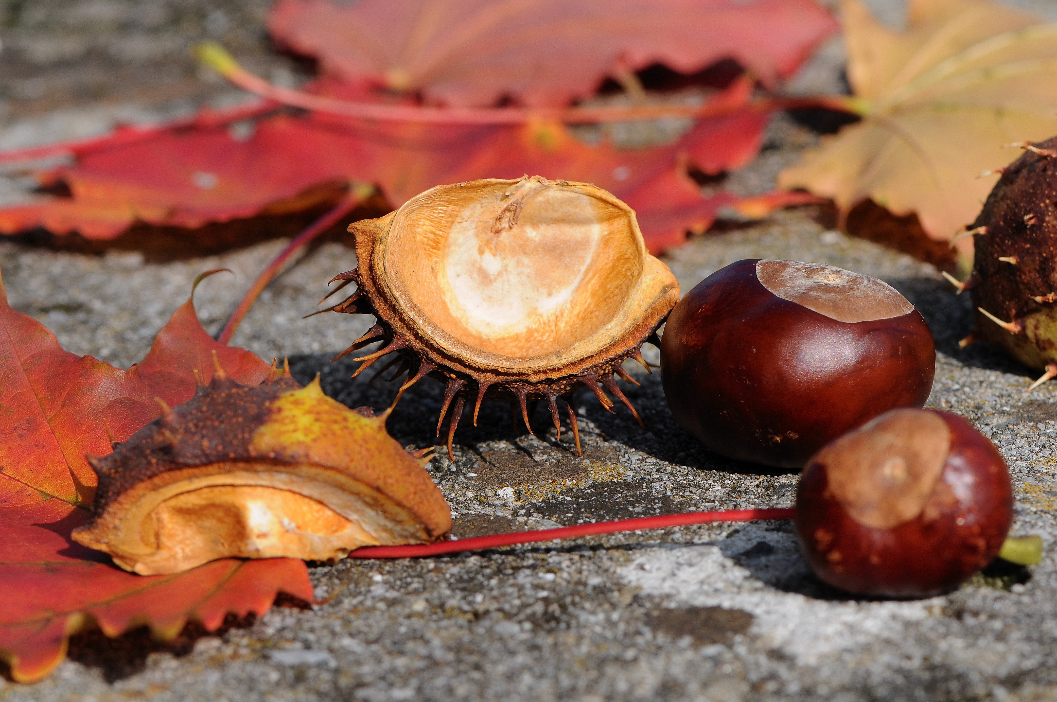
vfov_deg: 8.7
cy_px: 351
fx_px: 4619
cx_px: 528
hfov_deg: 13.1
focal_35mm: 158
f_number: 10
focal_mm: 105
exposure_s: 1/400
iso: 200
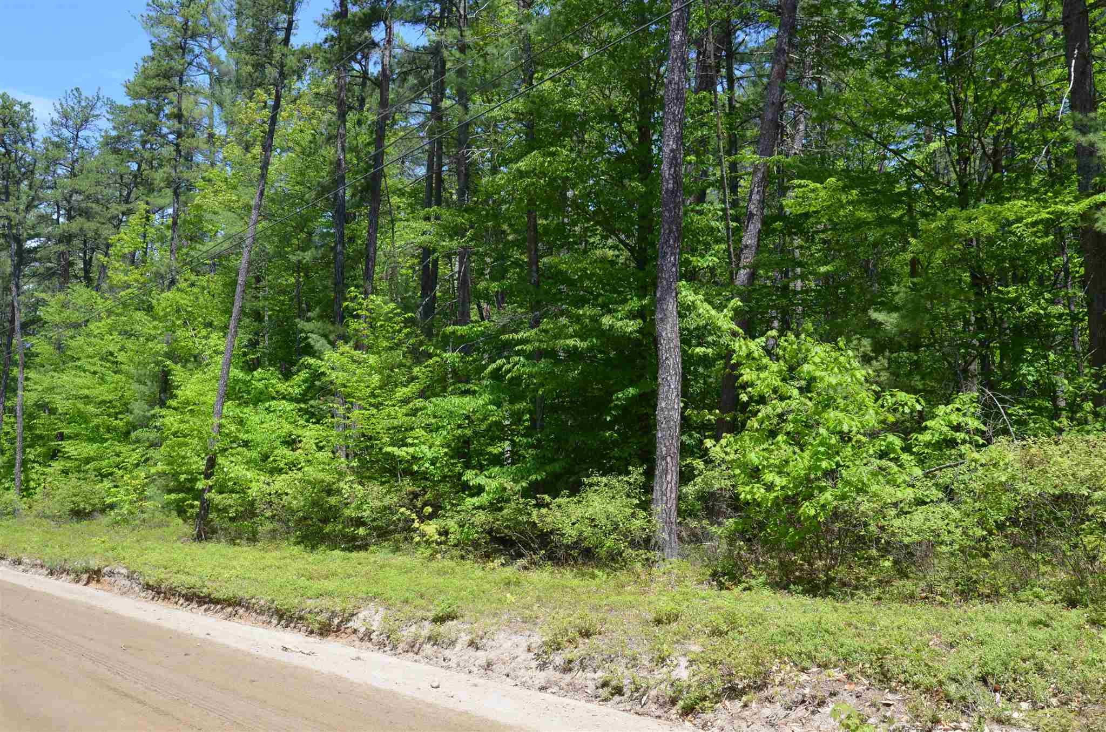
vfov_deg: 43.4
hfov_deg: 62.0
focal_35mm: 30
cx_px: 553
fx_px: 920
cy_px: 366
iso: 200
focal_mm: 20
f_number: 8
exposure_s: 1/250
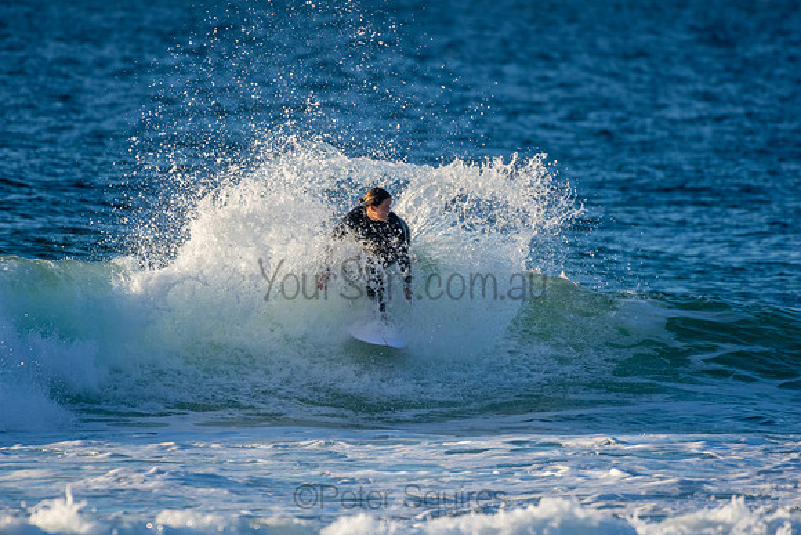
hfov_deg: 2.7
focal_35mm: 750
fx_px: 16691
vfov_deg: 1.8
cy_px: 268
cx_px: 400
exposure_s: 1/1250
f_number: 5.6
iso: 500
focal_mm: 500
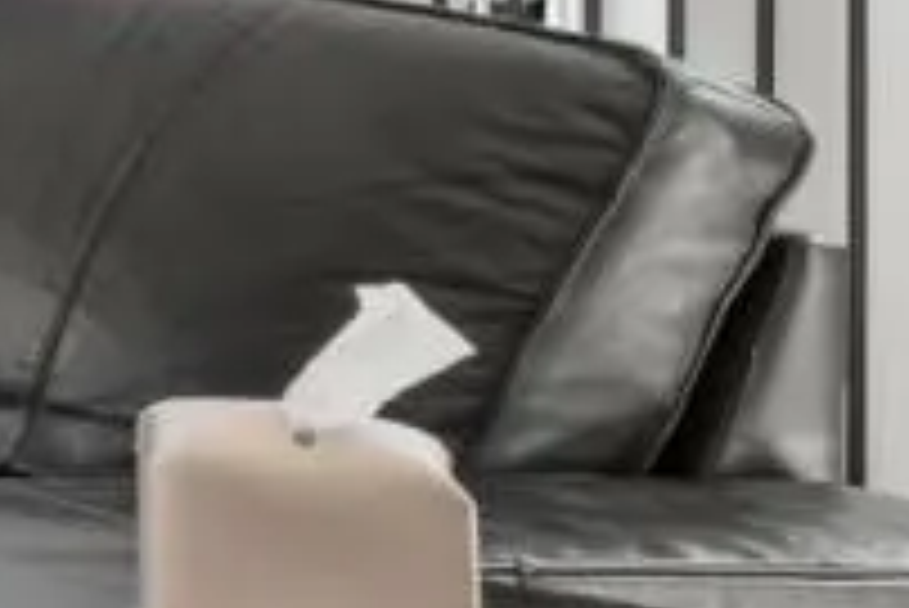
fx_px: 3234
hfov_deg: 8.7
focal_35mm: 128
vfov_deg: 10.3
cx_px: -2554
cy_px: -383
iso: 100
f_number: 10
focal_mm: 16
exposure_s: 1/2
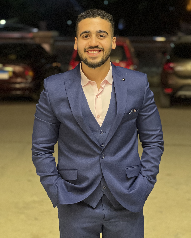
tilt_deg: -9.8
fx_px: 572
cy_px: 122
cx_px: 96
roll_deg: +0.2
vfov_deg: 23.6
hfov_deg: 18.9
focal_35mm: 81
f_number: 2.8
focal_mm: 9
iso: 400
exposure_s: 1/33
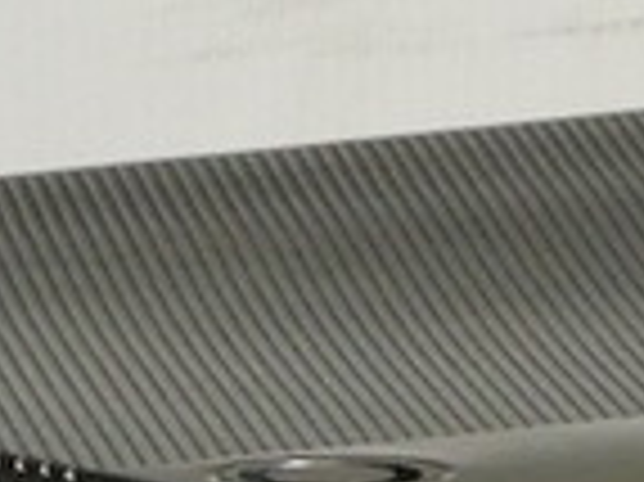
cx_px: 896
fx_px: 16823
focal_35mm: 905
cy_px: 676
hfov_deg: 2.2
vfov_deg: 1.6
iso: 400
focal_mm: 24.2
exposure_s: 1/4
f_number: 7.1
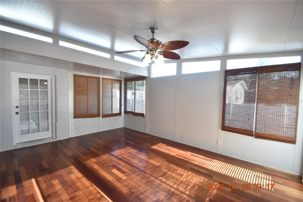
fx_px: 126
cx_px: 152
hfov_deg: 100.4
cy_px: 101
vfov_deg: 77.3
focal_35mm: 15
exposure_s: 1/250
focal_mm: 10
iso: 800
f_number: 3.5
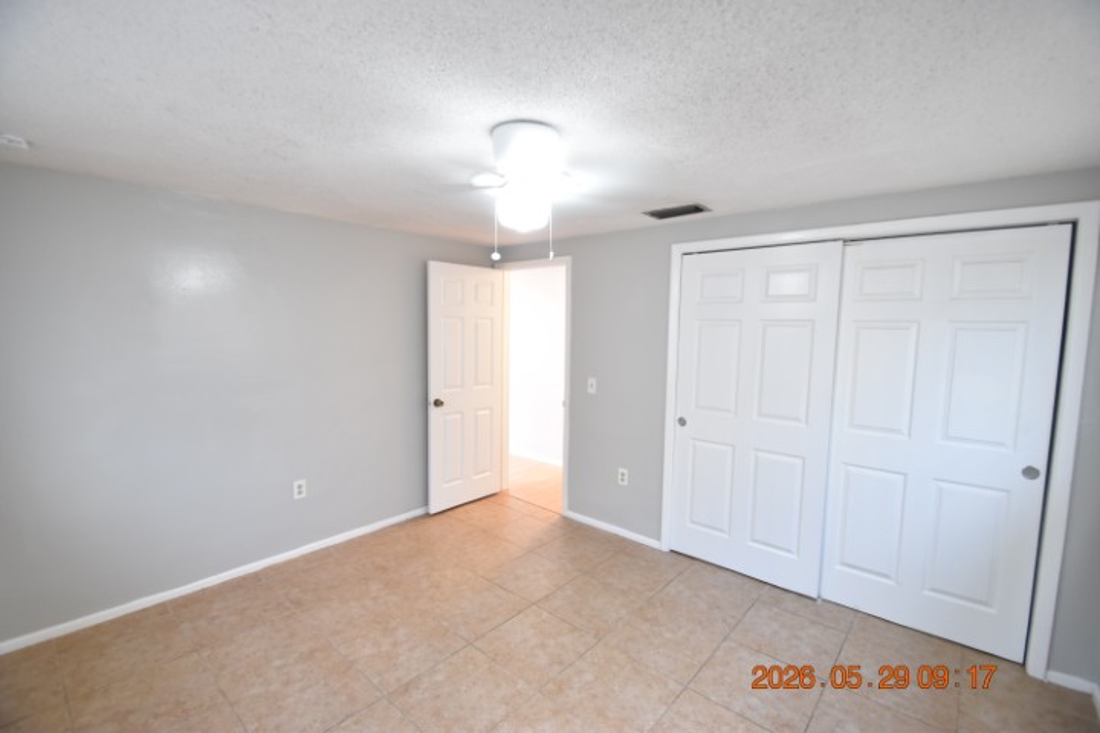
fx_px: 458
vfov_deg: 77.3
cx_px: 550
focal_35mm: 15
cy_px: 366
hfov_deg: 100.4
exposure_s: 1/20
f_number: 3.5
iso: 800
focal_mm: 10
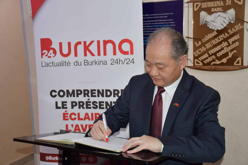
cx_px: 124
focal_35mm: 45
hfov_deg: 43.6
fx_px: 310
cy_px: 82
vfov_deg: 29.9
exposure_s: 1/60
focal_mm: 30
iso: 900
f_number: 4
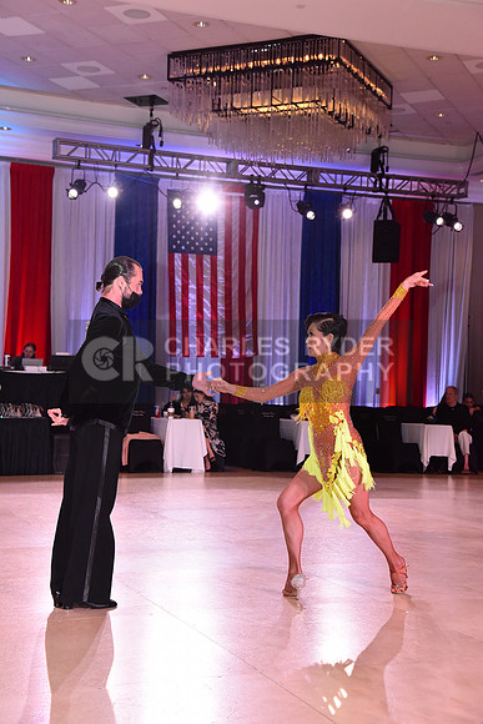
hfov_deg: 24.6
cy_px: 362
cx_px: 242
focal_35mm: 55
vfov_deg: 36.2
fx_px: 1106
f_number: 7.1
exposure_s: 1/320
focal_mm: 55
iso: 2500
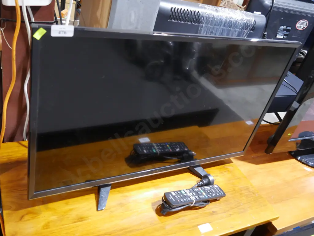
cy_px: 118
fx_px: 309
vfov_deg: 41.8
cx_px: 157
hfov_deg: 53.9
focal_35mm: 34
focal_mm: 17
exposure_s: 1/60
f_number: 4
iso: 1600
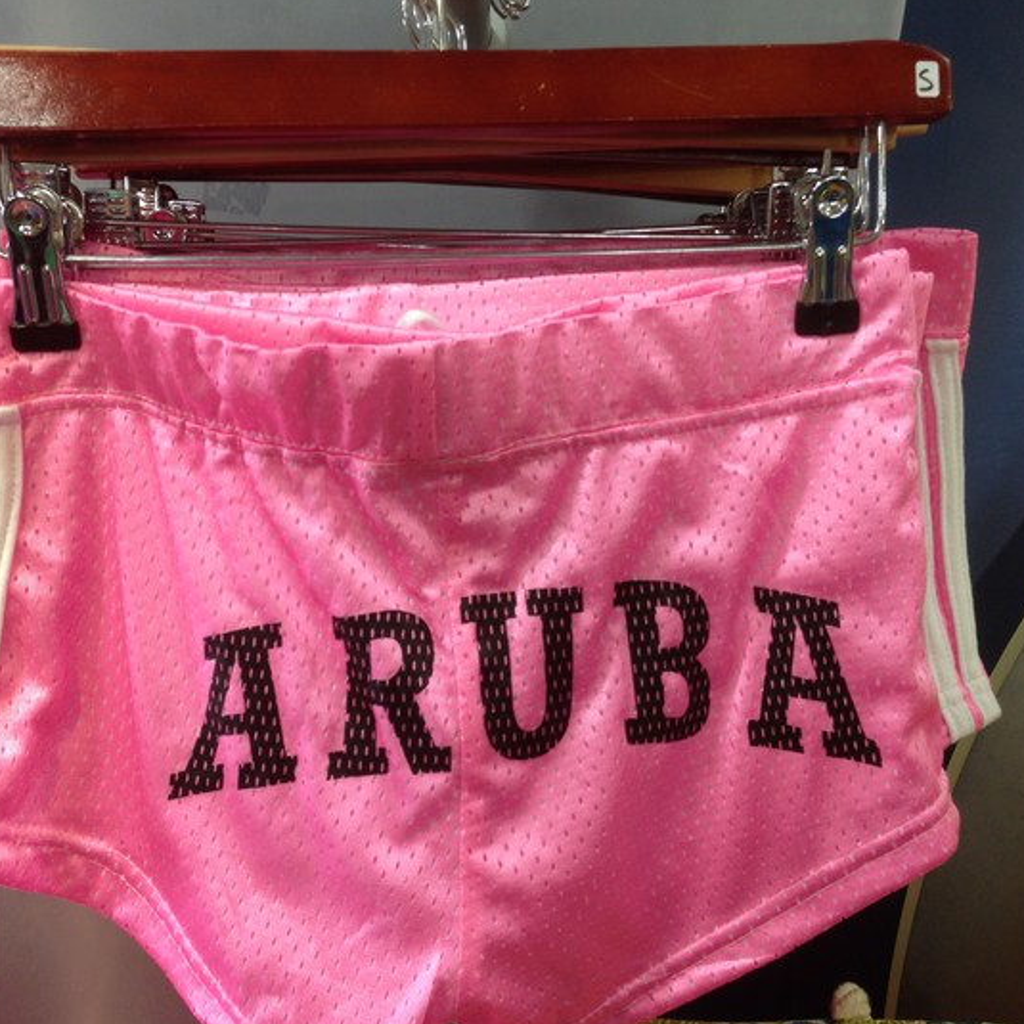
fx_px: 1339
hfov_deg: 41.8
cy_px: 515
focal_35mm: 40
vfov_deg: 41.9
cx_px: 464
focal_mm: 4.12
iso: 64
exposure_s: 1/20
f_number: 2.4
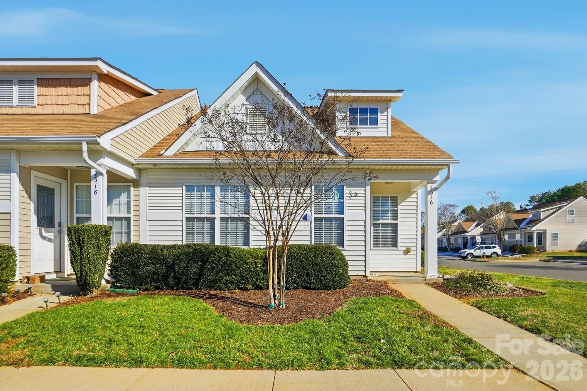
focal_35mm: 18
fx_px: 293
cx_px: 294
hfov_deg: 90.0
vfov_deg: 67.3
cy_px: 196
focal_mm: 12
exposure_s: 1/4000
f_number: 11
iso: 100
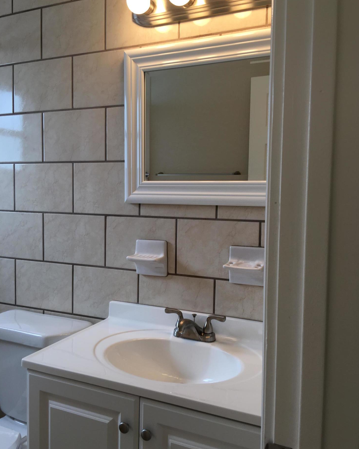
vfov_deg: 57.2
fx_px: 412
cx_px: 183
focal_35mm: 31
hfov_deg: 47.1
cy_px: 224
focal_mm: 4.15
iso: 25
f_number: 2.2
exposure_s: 1/60
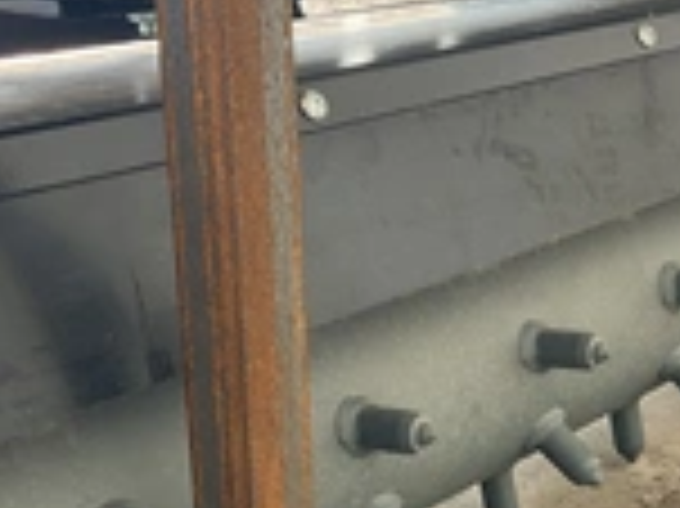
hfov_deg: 25.3
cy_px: 351
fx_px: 1511
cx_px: 428
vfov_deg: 19.0
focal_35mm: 77
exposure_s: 1/159
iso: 25
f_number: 1.8
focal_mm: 3
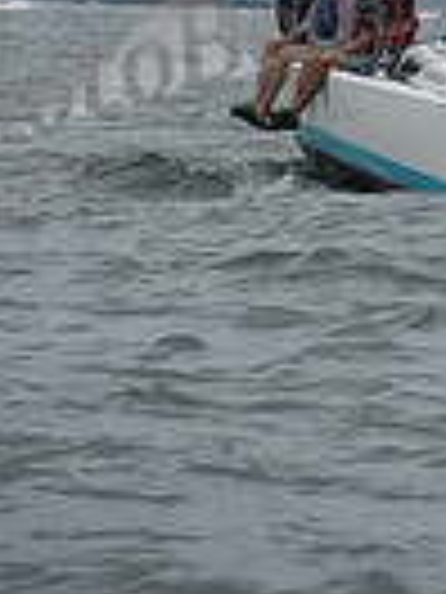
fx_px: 13073
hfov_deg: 2.0
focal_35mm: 761
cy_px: -702
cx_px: 759
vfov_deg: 2.6
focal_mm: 180
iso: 400
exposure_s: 1/800
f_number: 8
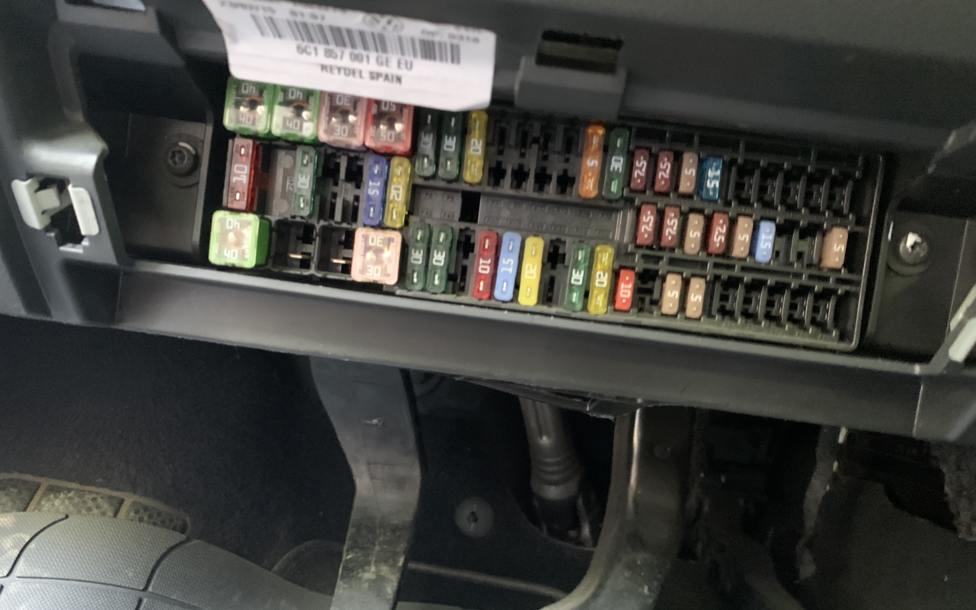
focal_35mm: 28
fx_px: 745
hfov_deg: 66.5
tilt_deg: -1.5
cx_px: 493
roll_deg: -6.9
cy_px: 317
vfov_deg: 44.5
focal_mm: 4.25
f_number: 1.8
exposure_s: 1/15
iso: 1250
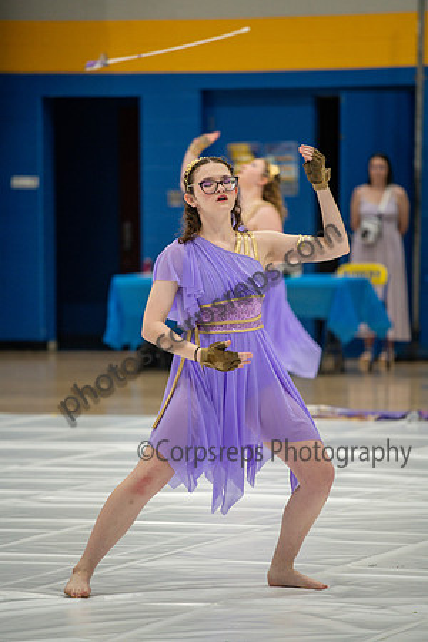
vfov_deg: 10.3
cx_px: 214
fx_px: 3566
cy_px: 321
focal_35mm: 200
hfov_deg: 6.9
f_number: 4
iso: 3200
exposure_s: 1/500
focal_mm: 200
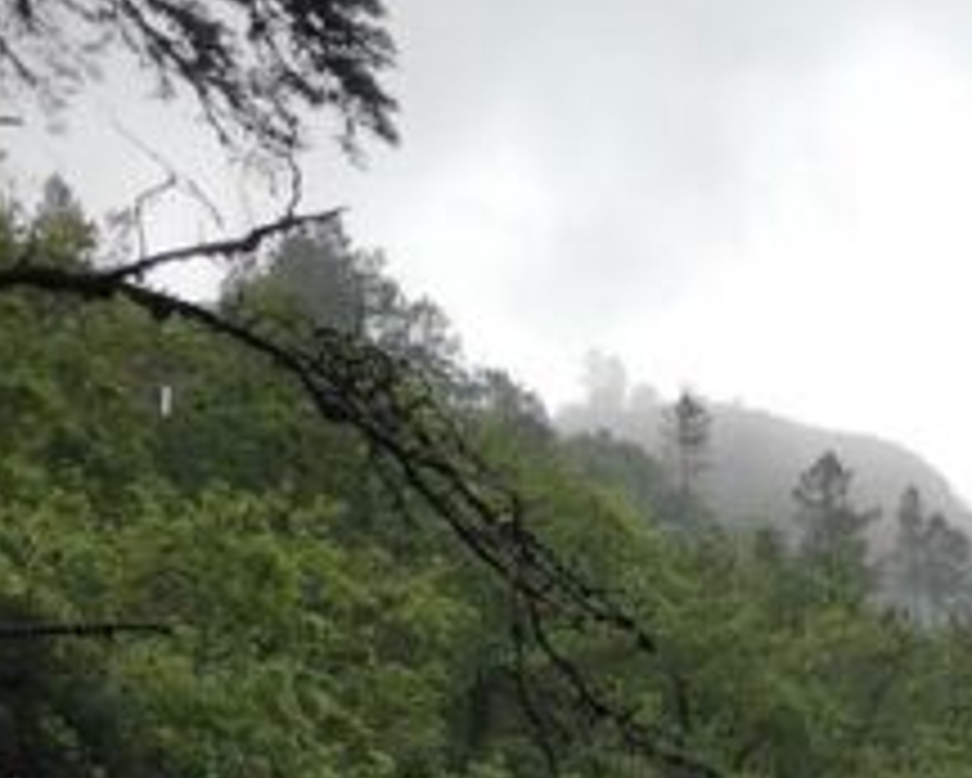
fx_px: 3598
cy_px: 2114
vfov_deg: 10.1
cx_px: 1634
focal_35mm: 125
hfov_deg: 14.0
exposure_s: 1/900
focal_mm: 3.95
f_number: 1.8
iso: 80
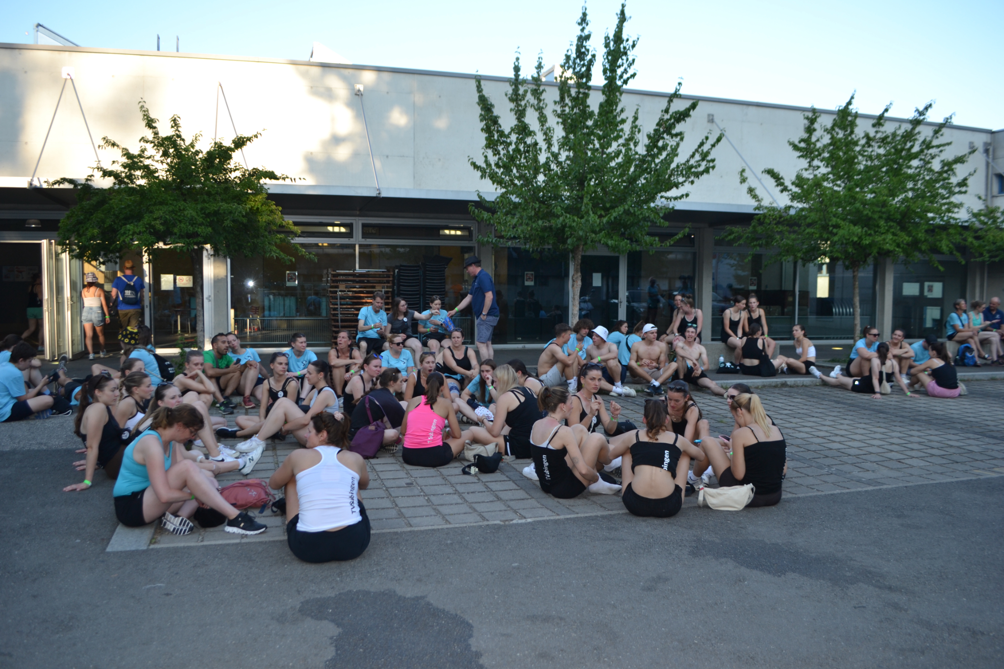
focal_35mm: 27
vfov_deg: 47.9
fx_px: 753
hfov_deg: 67.4
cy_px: 334
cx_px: 502
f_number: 4
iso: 100
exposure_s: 1/200
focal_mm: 18
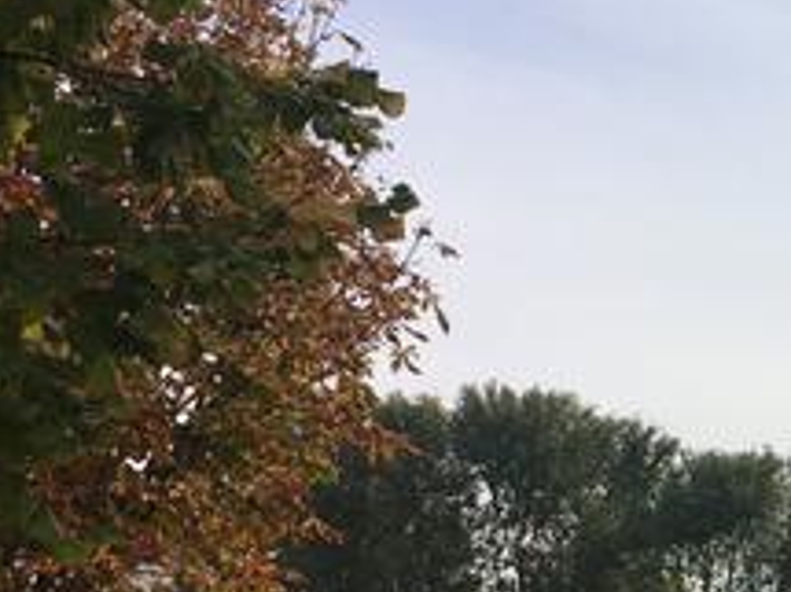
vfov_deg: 13.5
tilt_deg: +6.4
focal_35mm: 108
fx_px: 2466
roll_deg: +0.3
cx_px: 1056
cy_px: 559
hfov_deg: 17.0
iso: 25
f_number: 2.2
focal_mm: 4.15
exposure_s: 1/1972
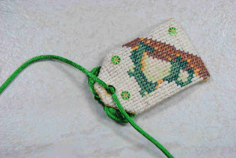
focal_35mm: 82
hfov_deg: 24.6
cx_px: 118
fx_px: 541
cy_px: 79
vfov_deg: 16.6
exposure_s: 1/40
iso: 200
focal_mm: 55
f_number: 6.3
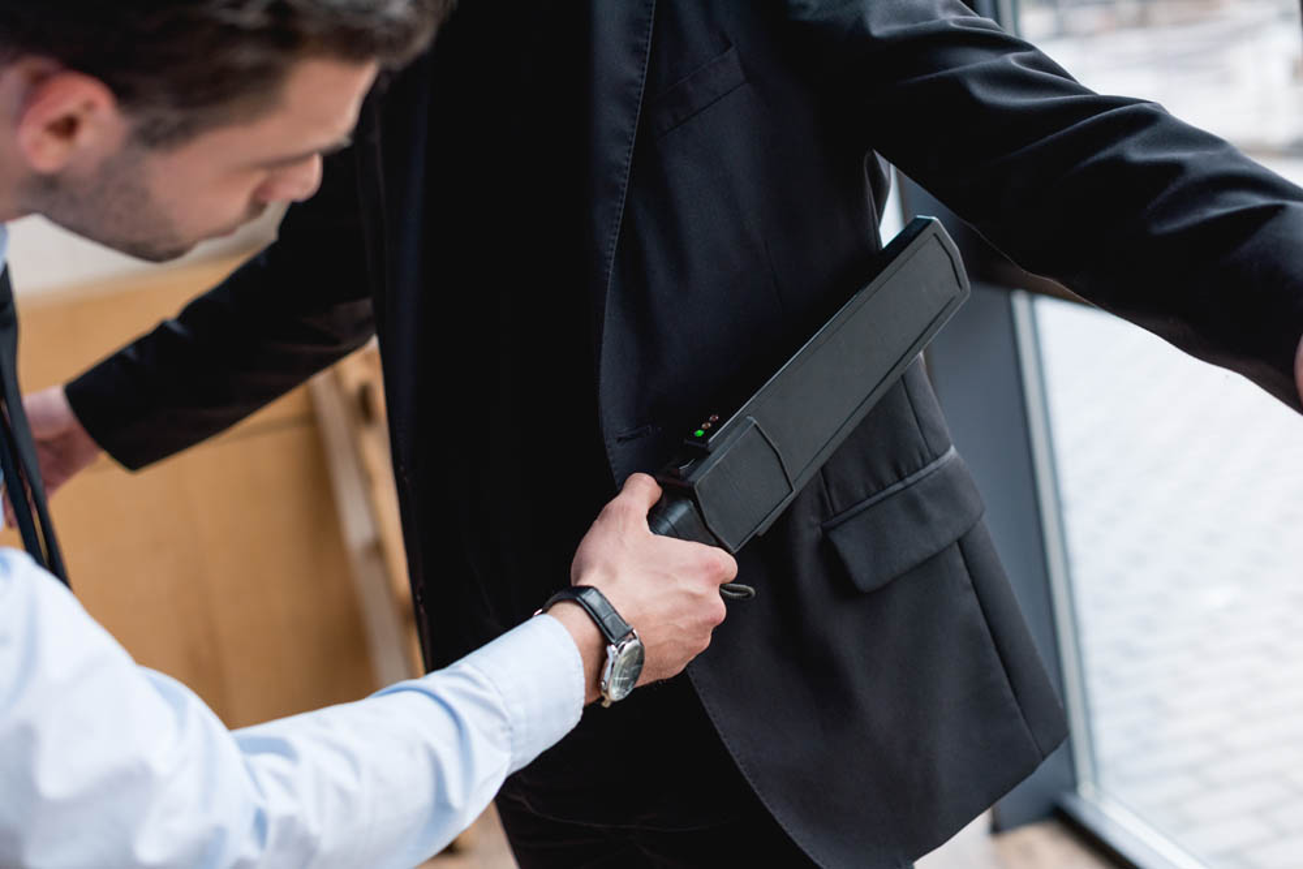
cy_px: 434
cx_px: 652
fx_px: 1810
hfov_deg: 39.6
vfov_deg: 27.0
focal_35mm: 50
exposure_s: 1/160
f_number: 3.2
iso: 320
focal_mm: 50
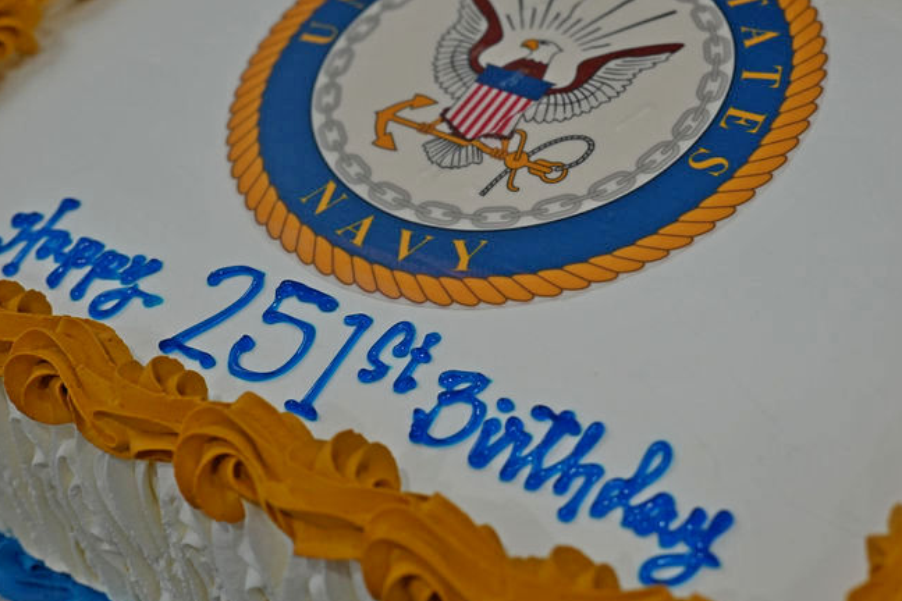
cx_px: 528
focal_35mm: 68
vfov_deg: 20.0
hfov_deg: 29.6
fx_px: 1704
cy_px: 262
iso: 1250
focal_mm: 43
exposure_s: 1/160
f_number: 4
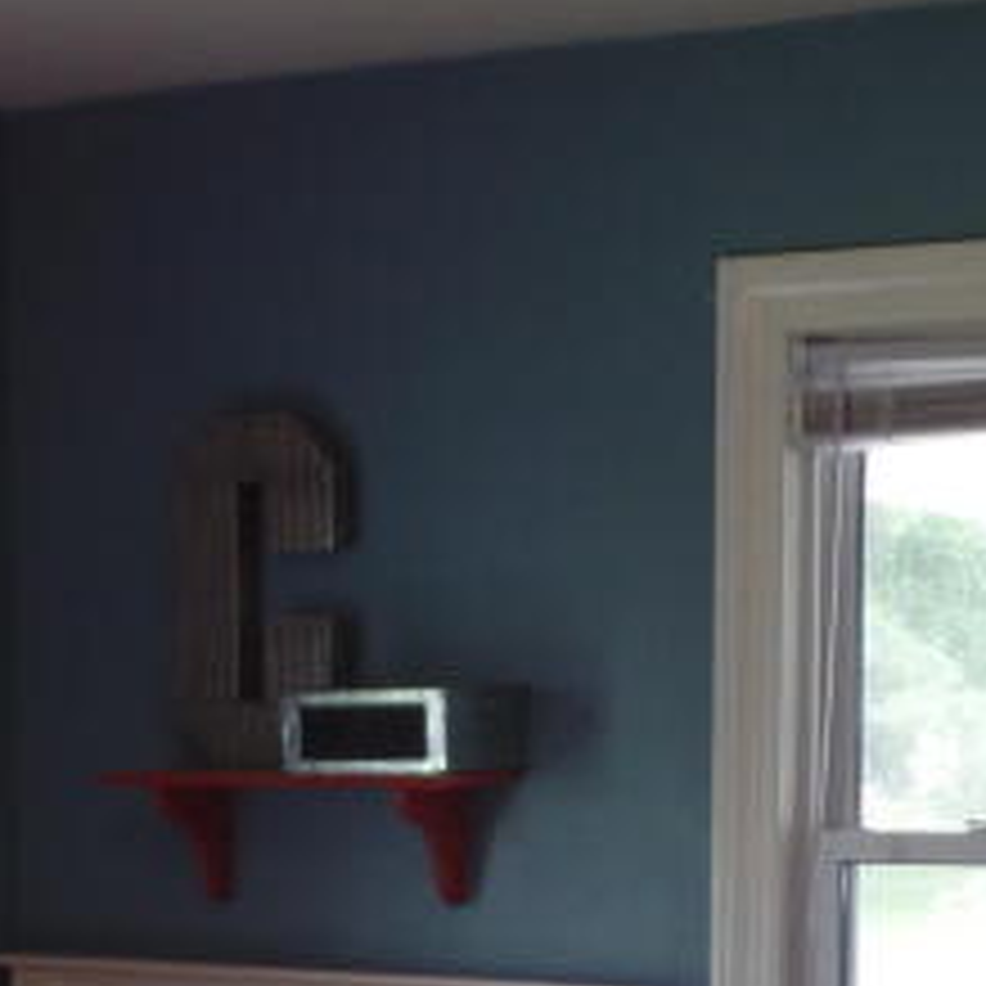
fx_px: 3061
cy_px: 1094
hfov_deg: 18.3
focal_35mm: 95
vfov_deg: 17.6
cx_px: 495
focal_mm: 4.1
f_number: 2.8
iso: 100
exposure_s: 1/30
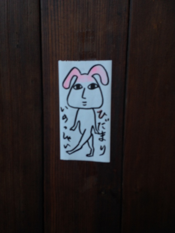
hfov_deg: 42.9
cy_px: 116
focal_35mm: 33
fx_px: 222
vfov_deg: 55.4
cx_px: 88
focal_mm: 4.12
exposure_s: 1/60
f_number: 2.4
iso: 64
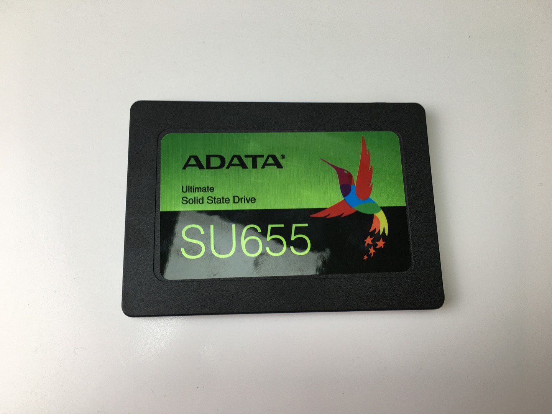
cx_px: 276
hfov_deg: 61.7
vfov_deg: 48.2
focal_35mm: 29
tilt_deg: -76.8
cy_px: 207
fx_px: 462
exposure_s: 1/100
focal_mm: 4.15
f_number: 2.2
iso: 32
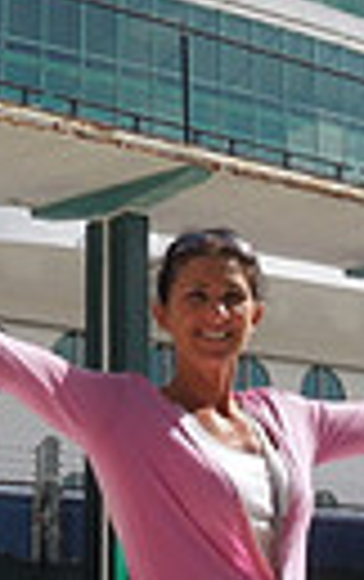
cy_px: 61
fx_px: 1883
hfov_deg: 11.0
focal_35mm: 119
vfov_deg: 17.3
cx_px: 310
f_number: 6.6
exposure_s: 1/500
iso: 100
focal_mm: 4.5
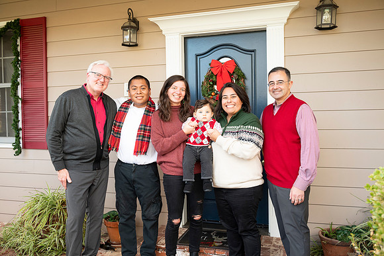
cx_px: 192
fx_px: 347
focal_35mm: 32
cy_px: 128
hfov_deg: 58.0
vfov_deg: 40.6
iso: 400
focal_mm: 32.5
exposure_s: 1/100
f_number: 4.8
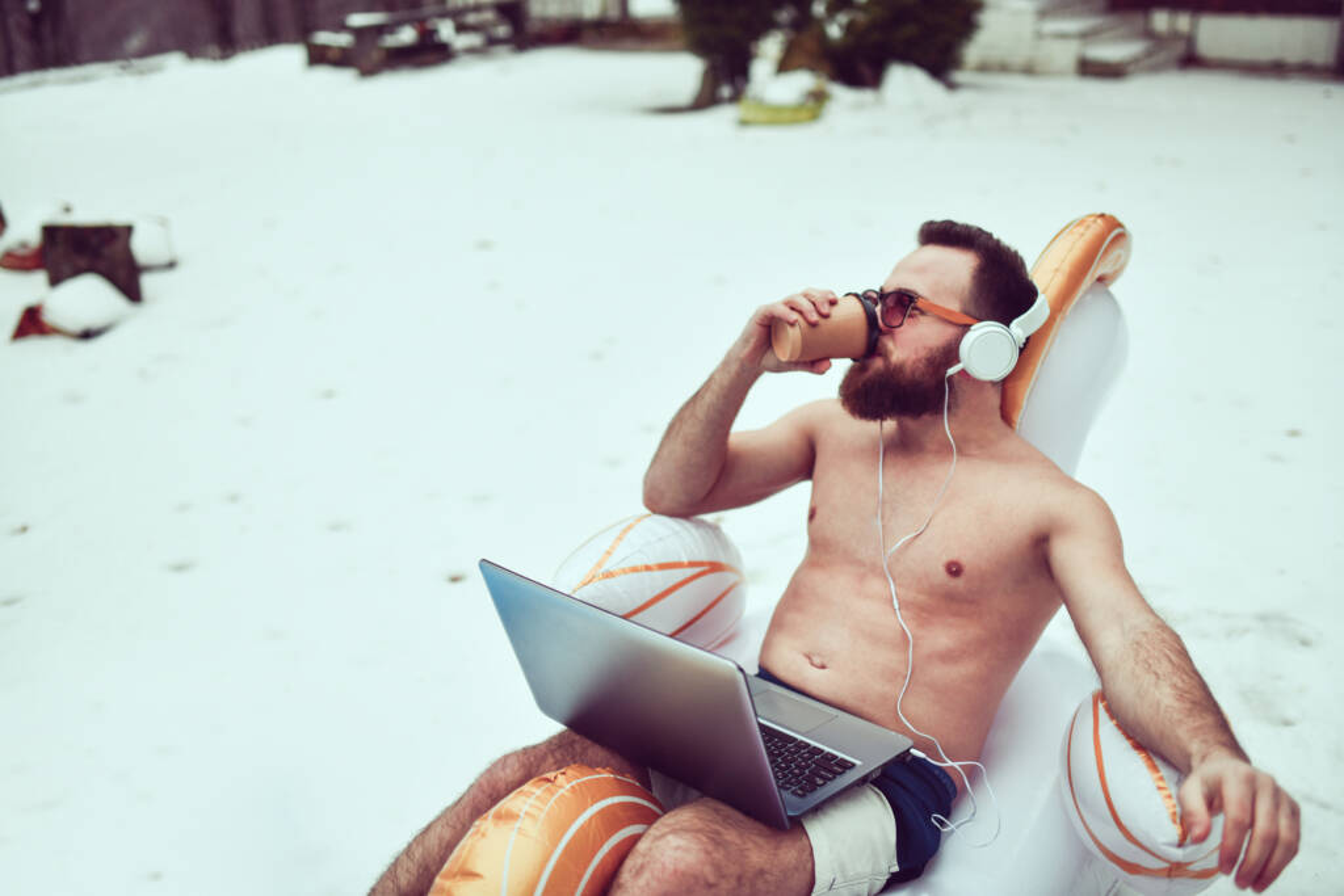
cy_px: 448
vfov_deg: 37.9
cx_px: 672
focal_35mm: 35
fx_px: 1307
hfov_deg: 54.4
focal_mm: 35
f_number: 1.8
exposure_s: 1/320
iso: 250
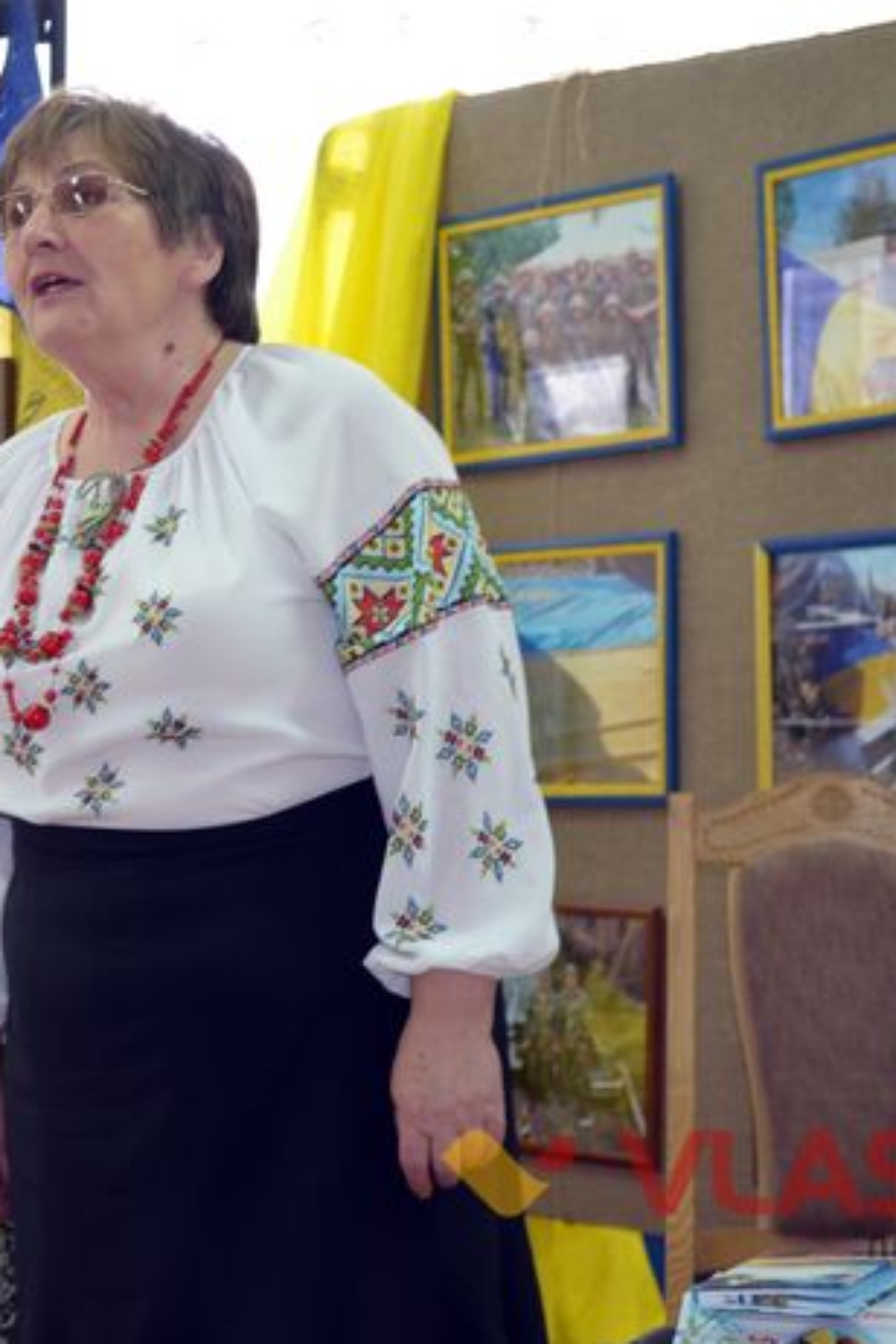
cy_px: 672
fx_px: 4069
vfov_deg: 18.8
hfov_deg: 12.5
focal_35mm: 109
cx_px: 172
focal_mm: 48
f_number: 5.3
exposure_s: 1/30
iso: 450
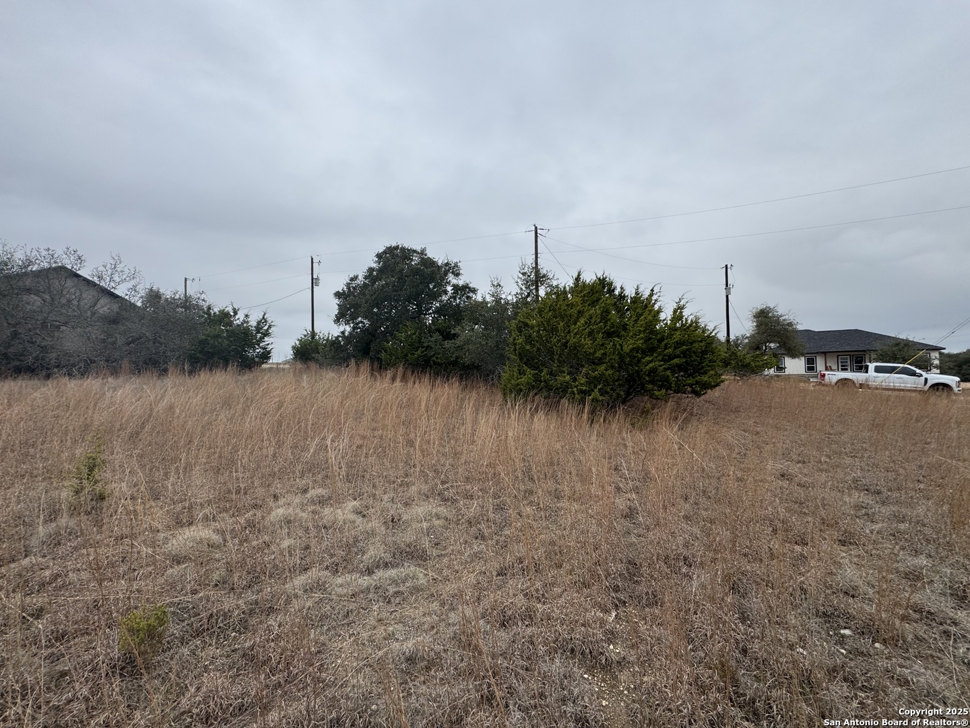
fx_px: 392
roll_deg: -0.5
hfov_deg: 102.1
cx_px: 485
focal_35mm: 14
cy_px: 364
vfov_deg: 85.7
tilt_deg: -0.4
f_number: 2.2
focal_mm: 2.22
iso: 50
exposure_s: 1/1299
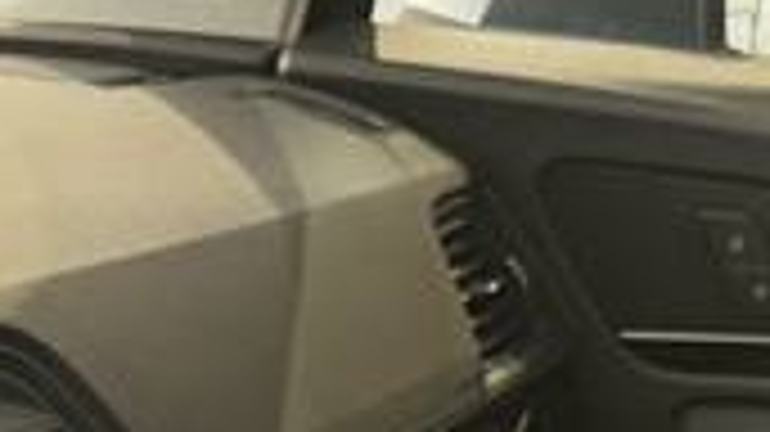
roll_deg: -0.1
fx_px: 4000
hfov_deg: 10.7
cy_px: 1454
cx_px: -230
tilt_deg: -25.9
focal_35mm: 196
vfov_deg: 5.6
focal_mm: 6.76
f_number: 1.78
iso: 320
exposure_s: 1/60
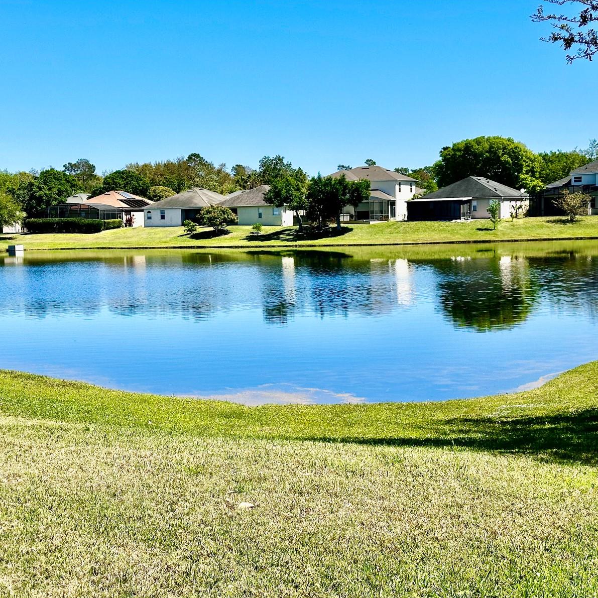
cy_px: 299
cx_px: 249
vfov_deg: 30.0
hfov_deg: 30.0
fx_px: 1114
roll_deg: +0.8
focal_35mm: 57
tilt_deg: -4.7
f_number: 1.78
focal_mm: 6.86
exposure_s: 1/3876
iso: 64
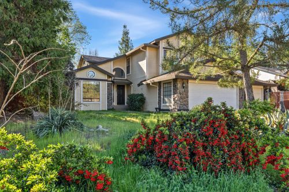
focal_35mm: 26
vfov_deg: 49.5
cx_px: 144
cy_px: 96
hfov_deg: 69.4
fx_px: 209
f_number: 14
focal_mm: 26
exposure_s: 1/20
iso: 320
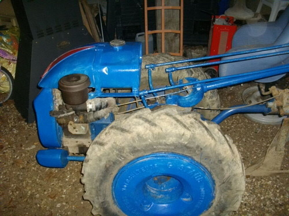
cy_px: 108
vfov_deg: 38.7
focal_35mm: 37
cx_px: 144
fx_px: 309
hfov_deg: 50.1
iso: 200
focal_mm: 6.2
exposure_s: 1/50
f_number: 2.8
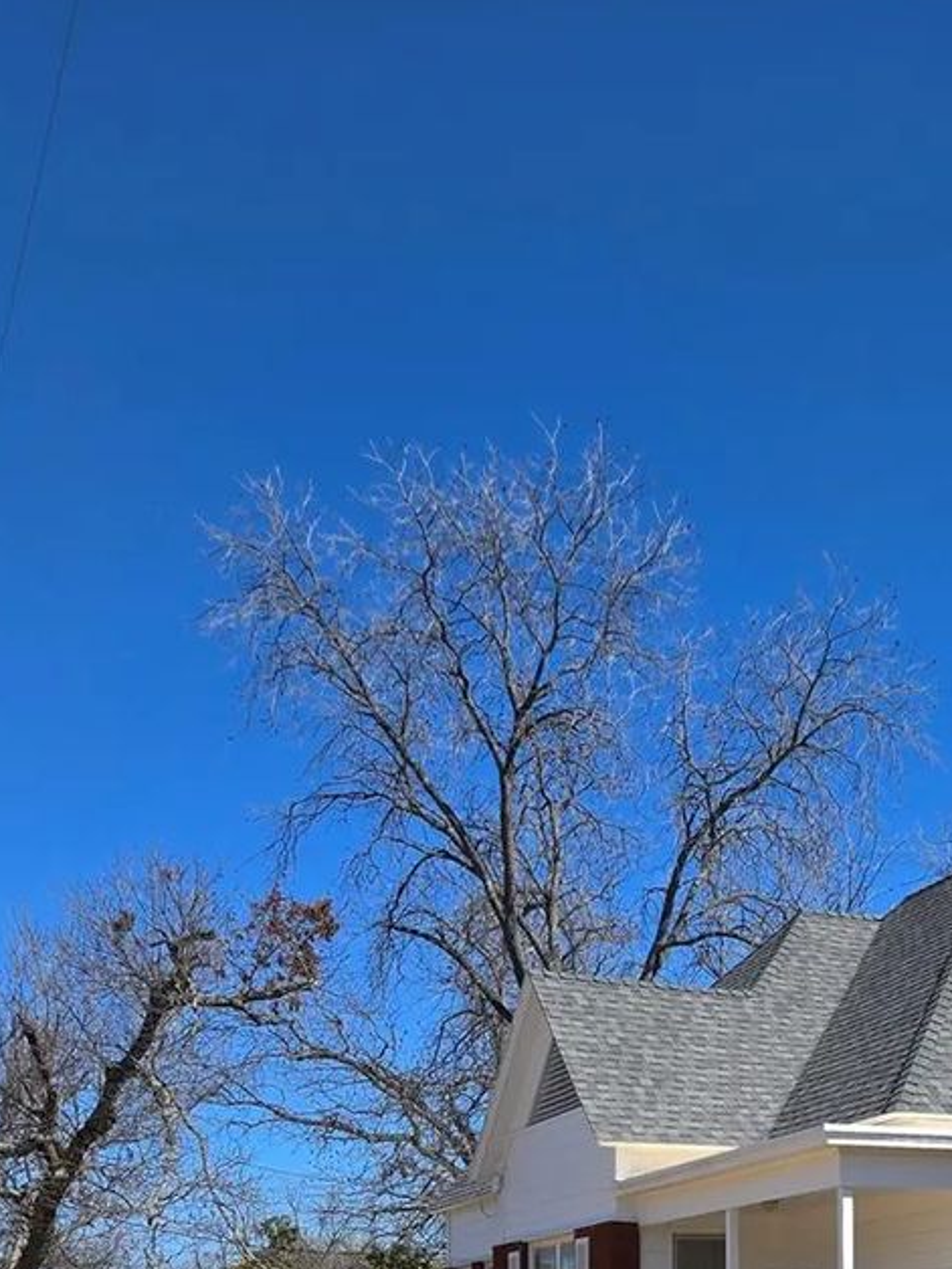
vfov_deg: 34.4
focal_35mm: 50
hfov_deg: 28.6
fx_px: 1833
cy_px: 1298
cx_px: 726
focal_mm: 5.4
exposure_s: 1/2175
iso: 25
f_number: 1.8
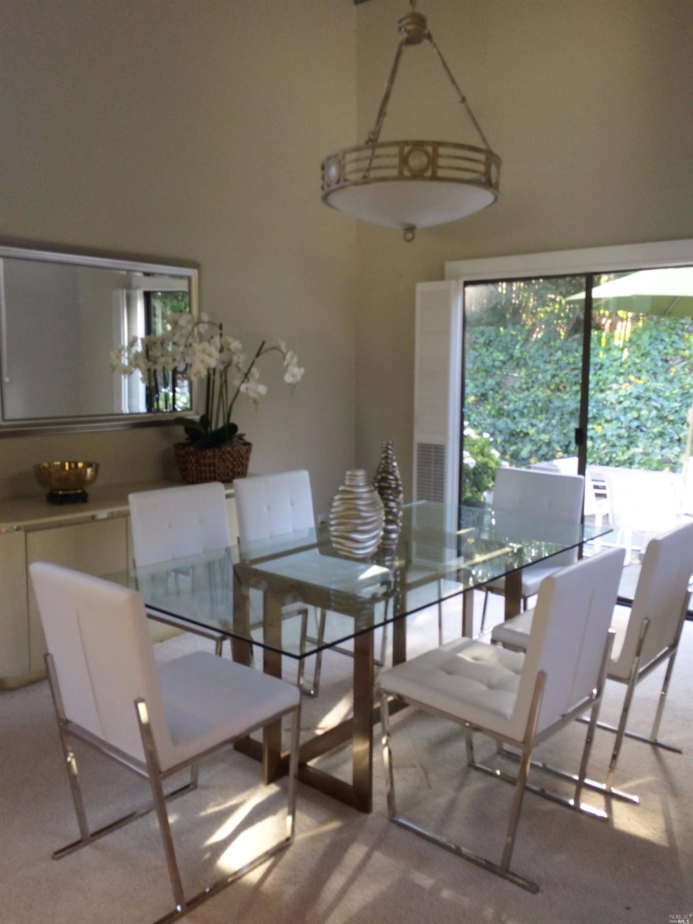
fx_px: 774
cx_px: 346
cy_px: 462
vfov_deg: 61.7
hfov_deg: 48.2
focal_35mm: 29
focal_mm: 4.15
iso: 32
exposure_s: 1/34
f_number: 2.2
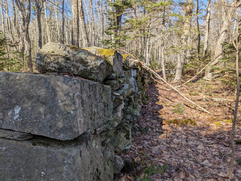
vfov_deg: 56.9
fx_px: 167
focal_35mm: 24
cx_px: 120
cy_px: 90
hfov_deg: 71.5
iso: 37
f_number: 1.85
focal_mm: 6.81
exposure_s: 1/643
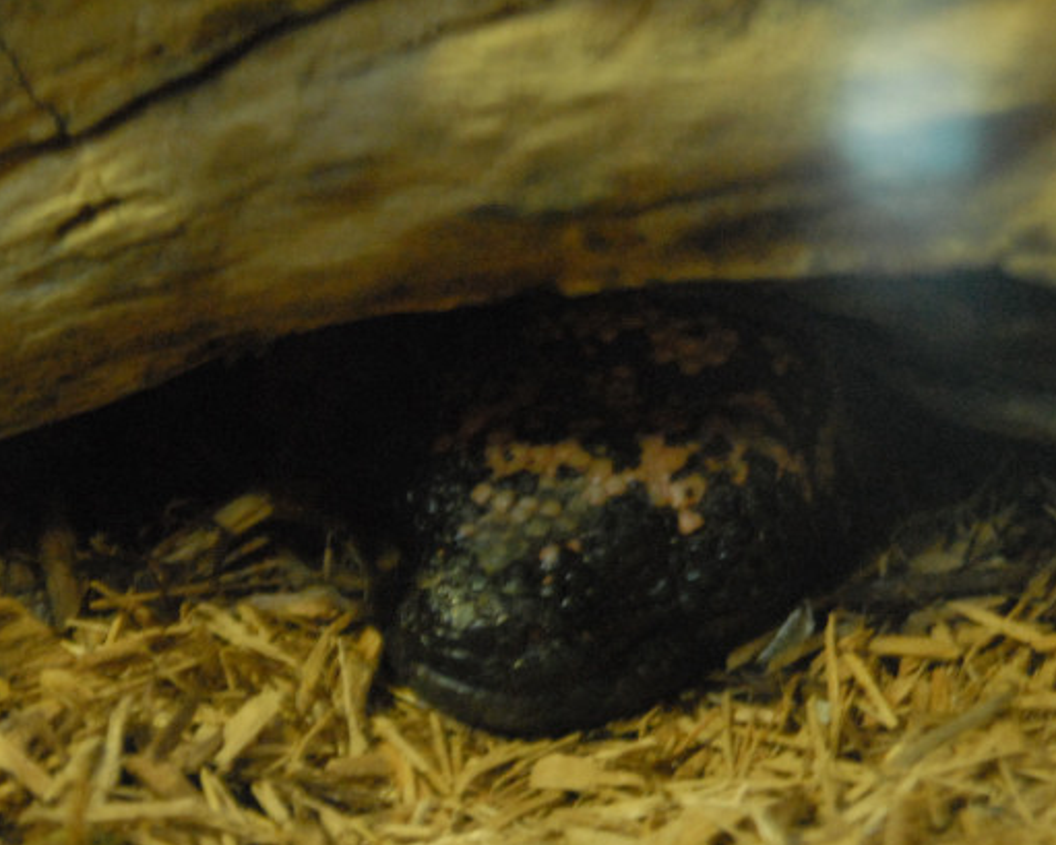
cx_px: 556
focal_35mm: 166
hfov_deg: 11.6
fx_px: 5181
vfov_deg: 9.3
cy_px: 520
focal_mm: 75
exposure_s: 1/40
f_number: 3.2
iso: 1600
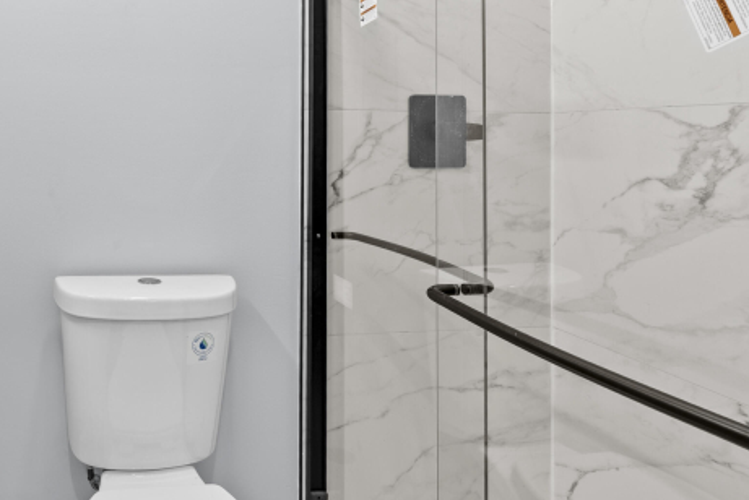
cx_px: 162
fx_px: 541
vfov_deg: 48.4
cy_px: 149
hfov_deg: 64.0
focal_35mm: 26
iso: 400
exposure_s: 1/1.67
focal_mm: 16
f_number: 11
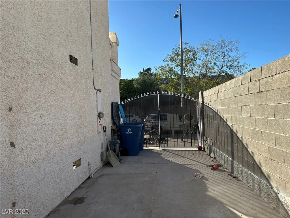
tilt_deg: -0.5
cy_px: 109
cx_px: 145
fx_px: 201
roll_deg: +1.3
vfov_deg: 56.8
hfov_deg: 71.6
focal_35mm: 24
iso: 80
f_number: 1.78
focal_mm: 6.86
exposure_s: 1/2882
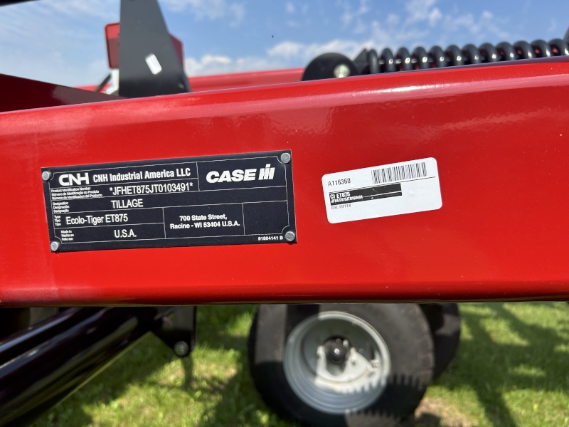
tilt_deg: -8.1
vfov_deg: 53.1
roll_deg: -3.1
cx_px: 284
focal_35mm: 26
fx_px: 427
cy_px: 214
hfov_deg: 67.3
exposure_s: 1/2165
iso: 50
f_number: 1.5
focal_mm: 5.7
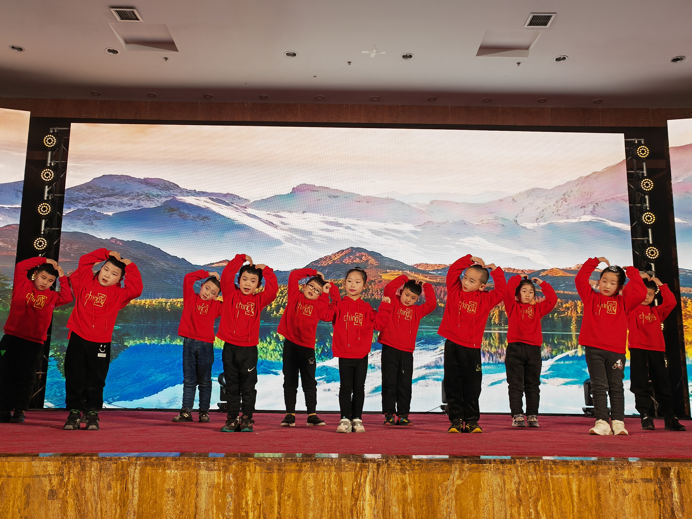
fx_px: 700
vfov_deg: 40.7
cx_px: 346
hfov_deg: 52.6
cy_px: 260
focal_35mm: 35
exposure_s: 1/102
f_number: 1.9
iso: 100
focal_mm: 5.52
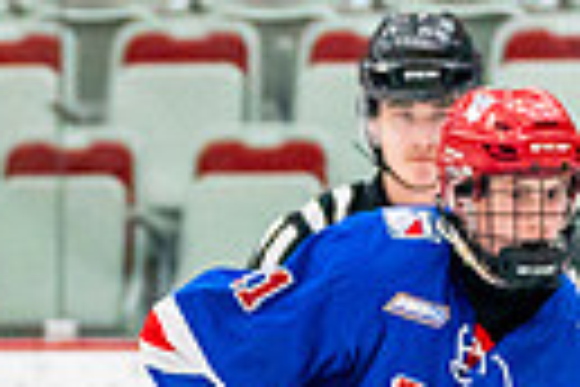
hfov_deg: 2.7
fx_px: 12163
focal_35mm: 755
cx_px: -304
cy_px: 903
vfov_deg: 1.8
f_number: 2.8
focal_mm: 128
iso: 3200
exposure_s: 1/1250
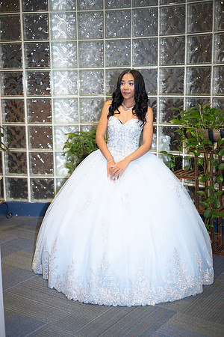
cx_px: 112
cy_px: 168
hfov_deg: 26.0
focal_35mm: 52
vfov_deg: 38.2
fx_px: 485
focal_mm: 50
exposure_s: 1/160
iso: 640
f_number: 1.8
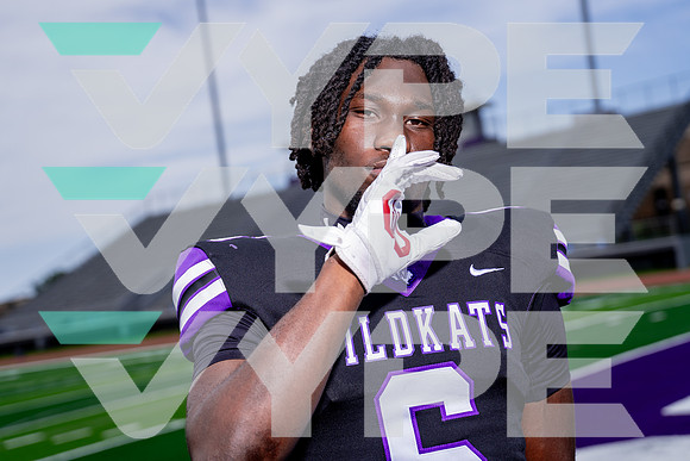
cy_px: 230
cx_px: 345
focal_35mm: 63
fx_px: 1200
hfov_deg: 32.1
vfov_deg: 21.7
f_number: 4
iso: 100
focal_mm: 61
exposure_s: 1/1250
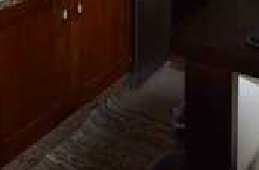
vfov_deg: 19.5
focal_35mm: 57
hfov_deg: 35.0
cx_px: 173
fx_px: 406
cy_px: -107
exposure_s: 1/60
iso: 800
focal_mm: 11
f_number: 4.8
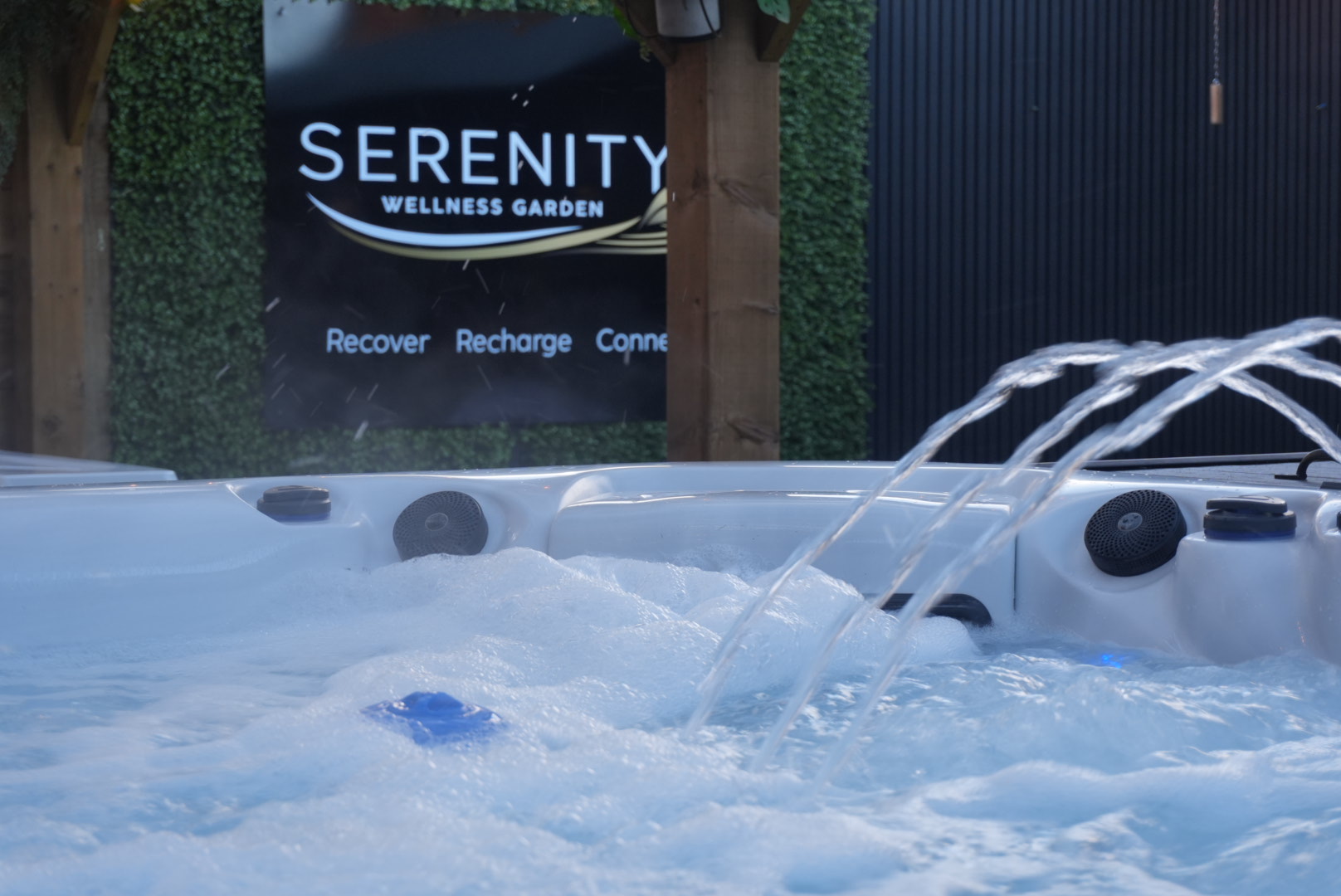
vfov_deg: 18.2
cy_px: 448
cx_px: 670
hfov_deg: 27.0
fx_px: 2796
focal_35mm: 75
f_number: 6.3
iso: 500
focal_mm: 50
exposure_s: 1/80
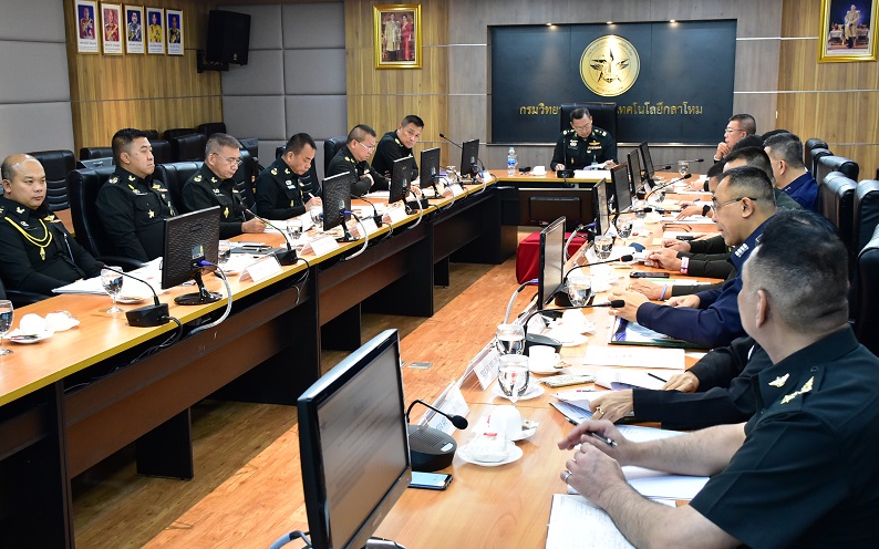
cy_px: 277
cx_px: 431
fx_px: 1078
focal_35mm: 45
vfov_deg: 28.6
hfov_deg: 44.4
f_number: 5.6
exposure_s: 1/40
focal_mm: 26
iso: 2000
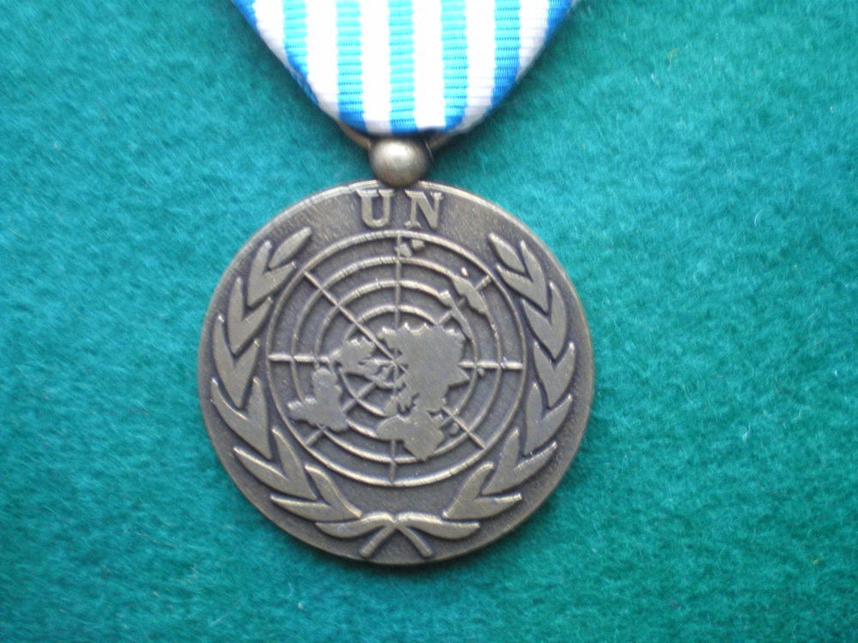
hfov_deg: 49.0
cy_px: 322
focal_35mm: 38
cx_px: 429
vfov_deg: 37.7
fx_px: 942
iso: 400
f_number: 3.1
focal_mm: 6.3
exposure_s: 1/5
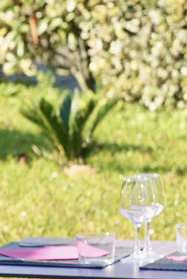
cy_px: 148
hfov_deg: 3.6
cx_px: -386
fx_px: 2918
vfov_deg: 5.5
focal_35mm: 375
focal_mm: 70
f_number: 4.5
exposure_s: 1/160
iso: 100
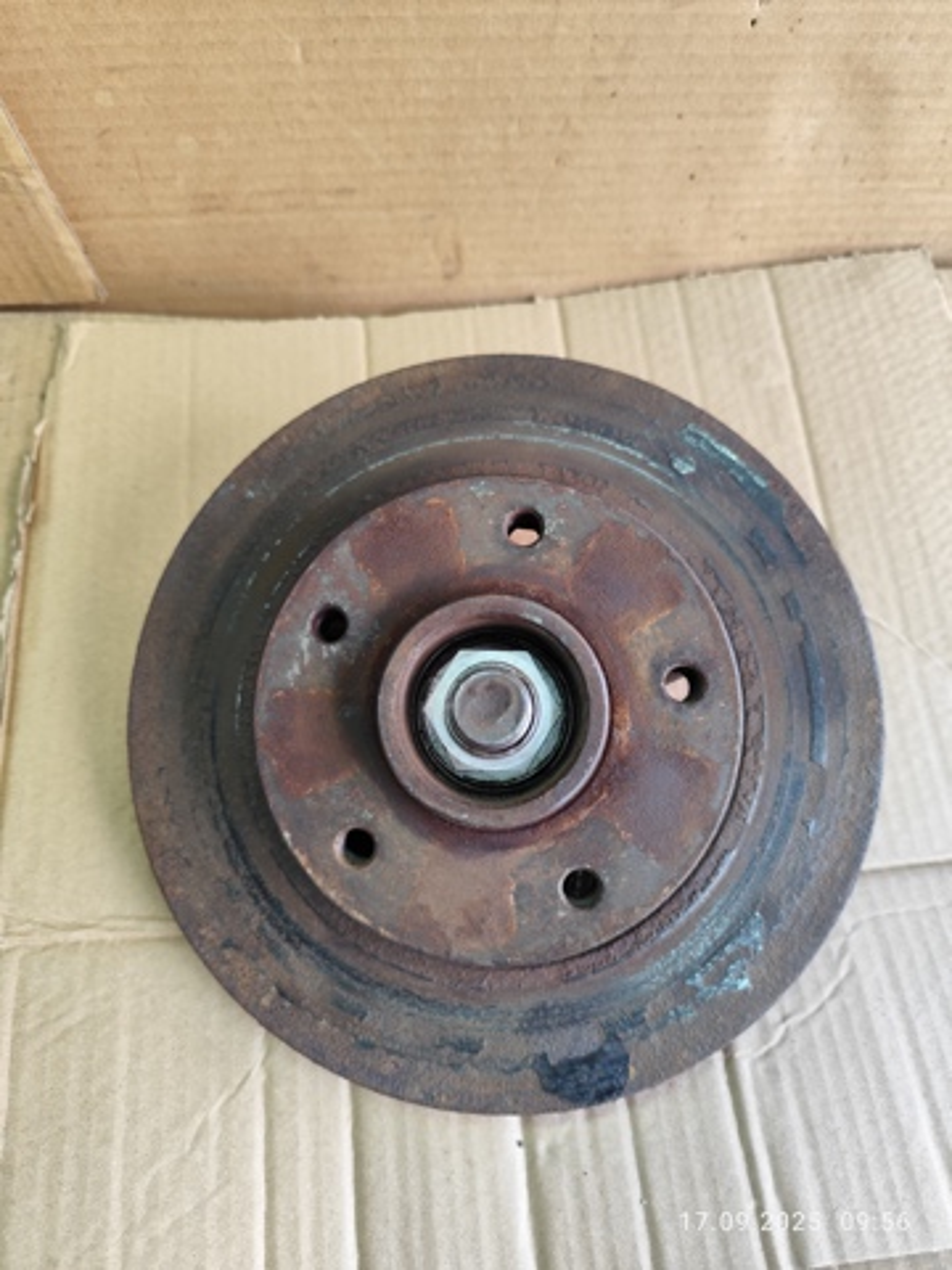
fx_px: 843
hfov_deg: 58.9
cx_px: 476
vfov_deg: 73.9
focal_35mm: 23
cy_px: 635
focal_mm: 6.19
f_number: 1.65
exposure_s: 1/100
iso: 320
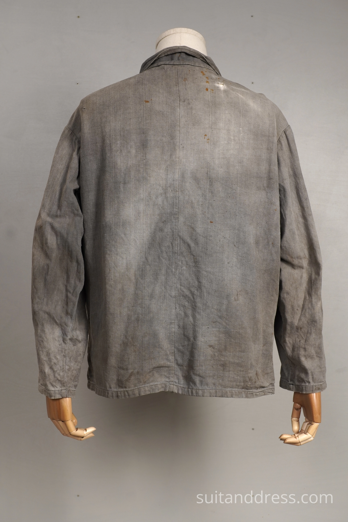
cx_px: 174
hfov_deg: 28.1
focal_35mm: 48
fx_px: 696
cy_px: 261
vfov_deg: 41.1
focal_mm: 32
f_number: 7.1
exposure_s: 1/25
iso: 250
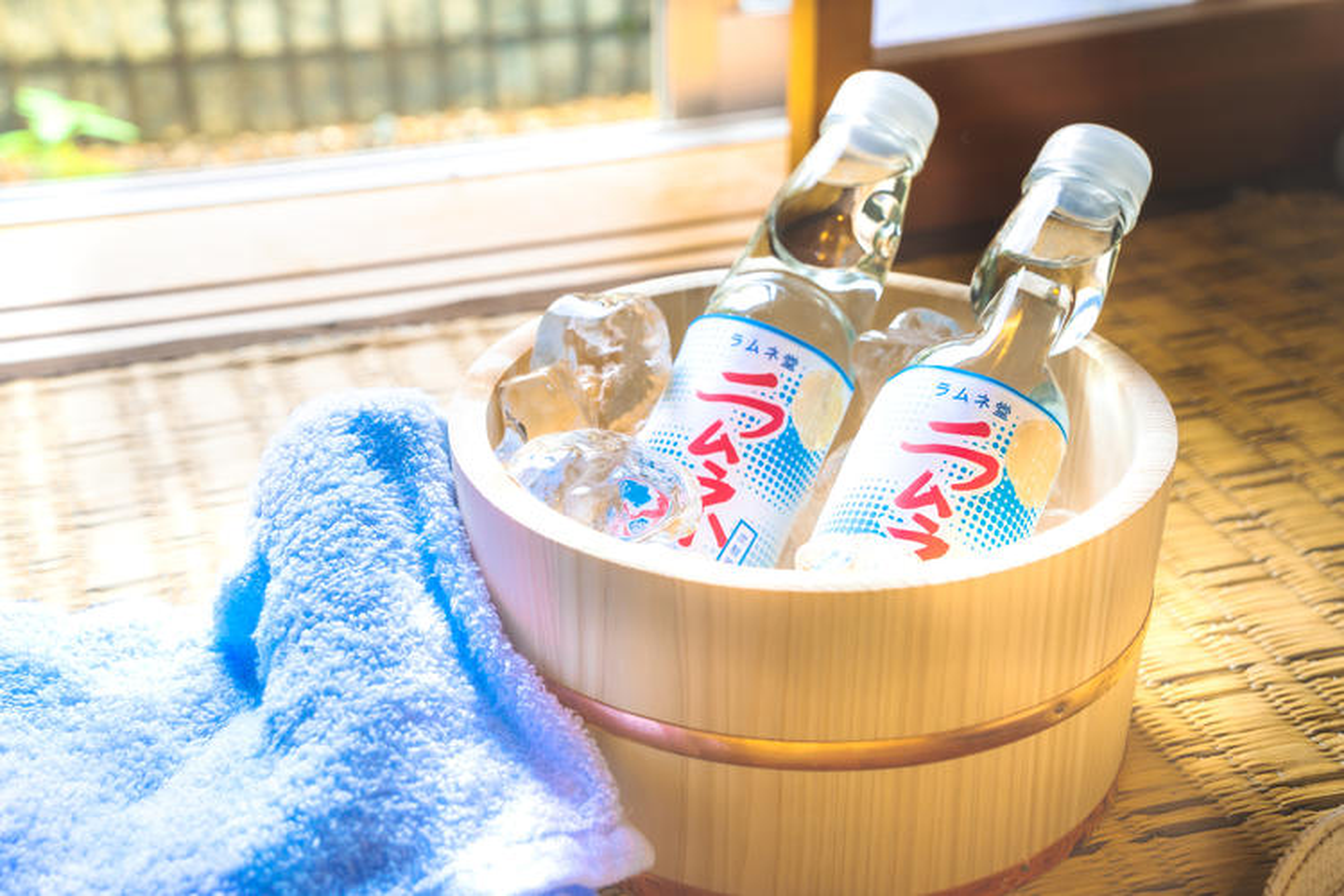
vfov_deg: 25.5
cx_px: 672
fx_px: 1979
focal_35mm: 53
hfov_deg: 37.5
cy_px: 448
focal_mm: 53
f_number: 6.3
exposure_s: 1/20
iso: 400
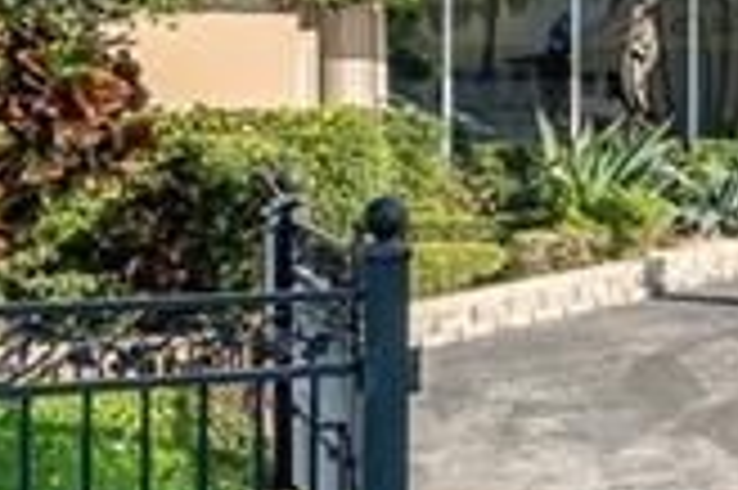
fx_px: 1802
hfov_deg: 18.6
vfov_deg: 15.4
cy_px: 101
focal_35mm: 88
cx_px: 1287
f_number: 8
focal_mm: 18
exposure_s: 1/320
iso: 200
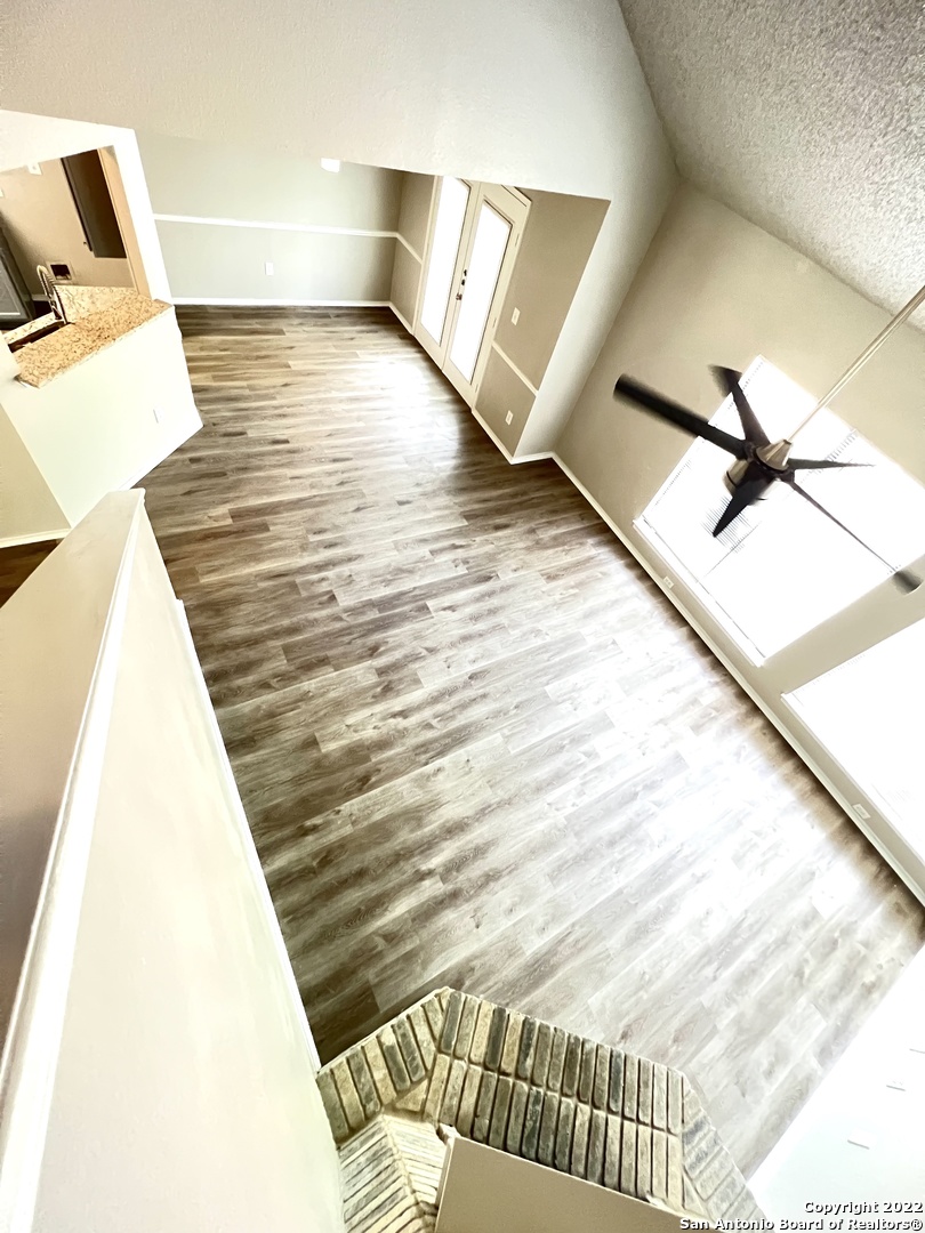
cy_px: 616
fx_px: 463
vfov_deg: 106.2
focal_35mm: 13
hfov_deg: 89.9
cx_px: 462
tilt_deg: -51.8
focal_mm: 1.57
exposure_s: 1/60
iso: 800
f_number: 1.8
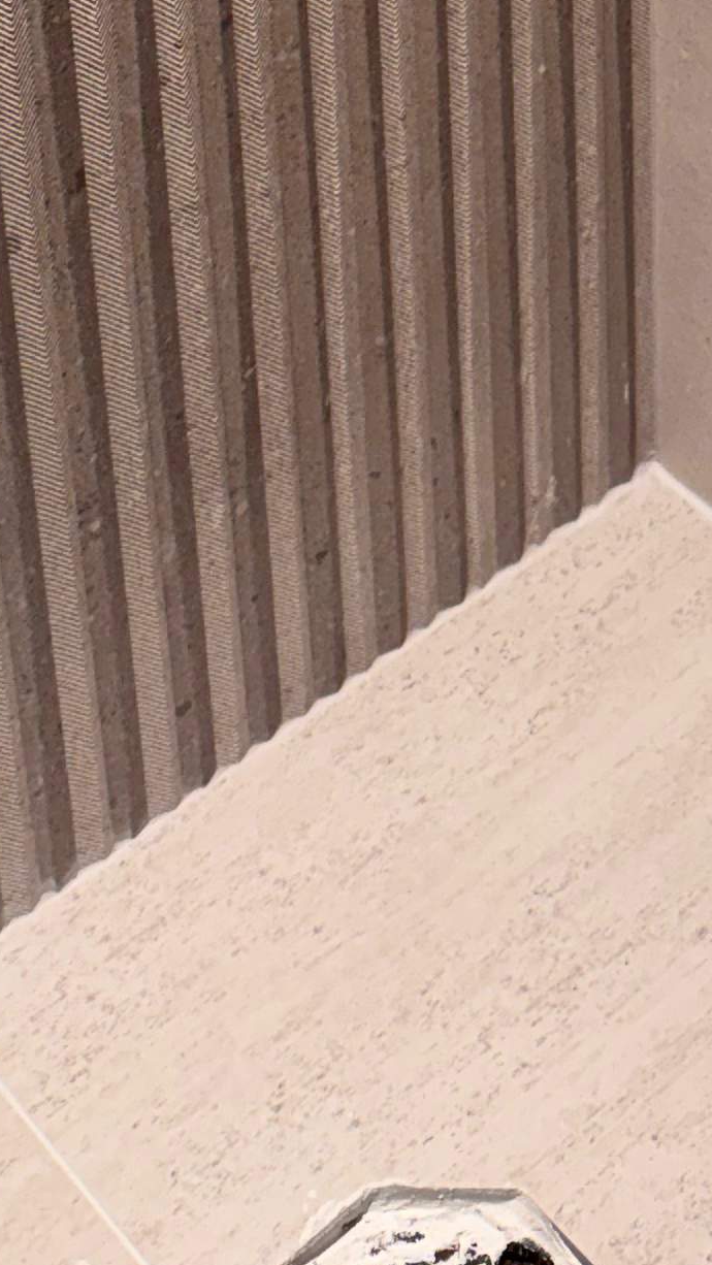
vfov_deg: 20.9
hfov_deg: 14.0
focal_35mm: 86
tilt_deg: -24.6
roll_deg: +2.5
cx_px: 539
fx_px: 2885
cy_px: -651
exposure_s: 1/120
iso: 160
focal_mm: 6.76
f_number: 1.78
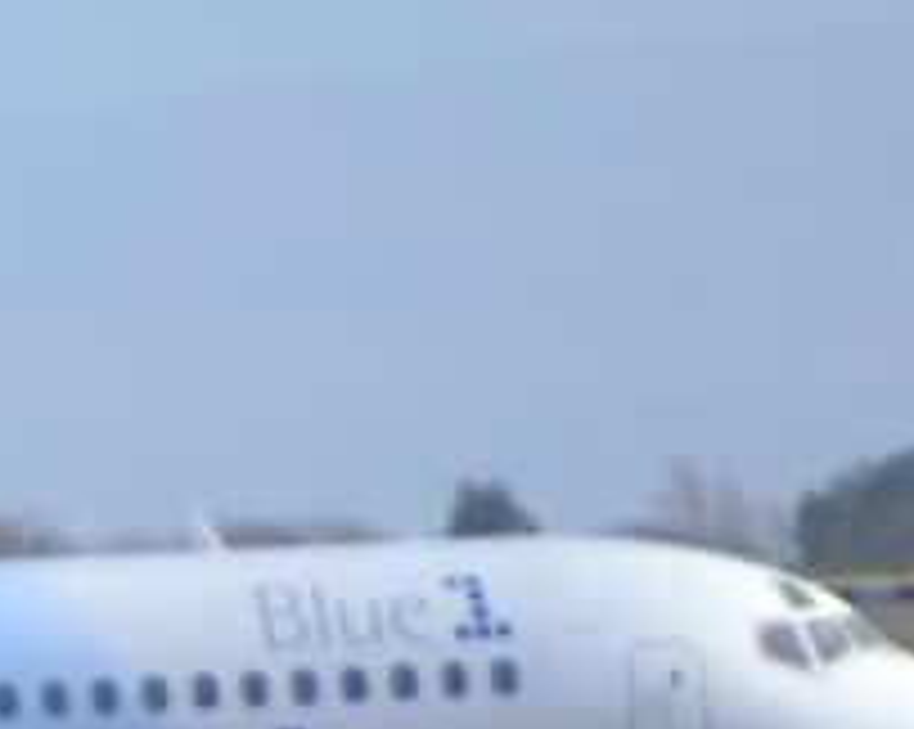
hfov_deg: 0.9
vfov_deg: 0.7
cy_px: 623
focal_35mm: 2131
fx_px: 57590
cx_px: -806
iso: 400
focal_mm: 300
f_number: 6.3
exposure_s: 1/800
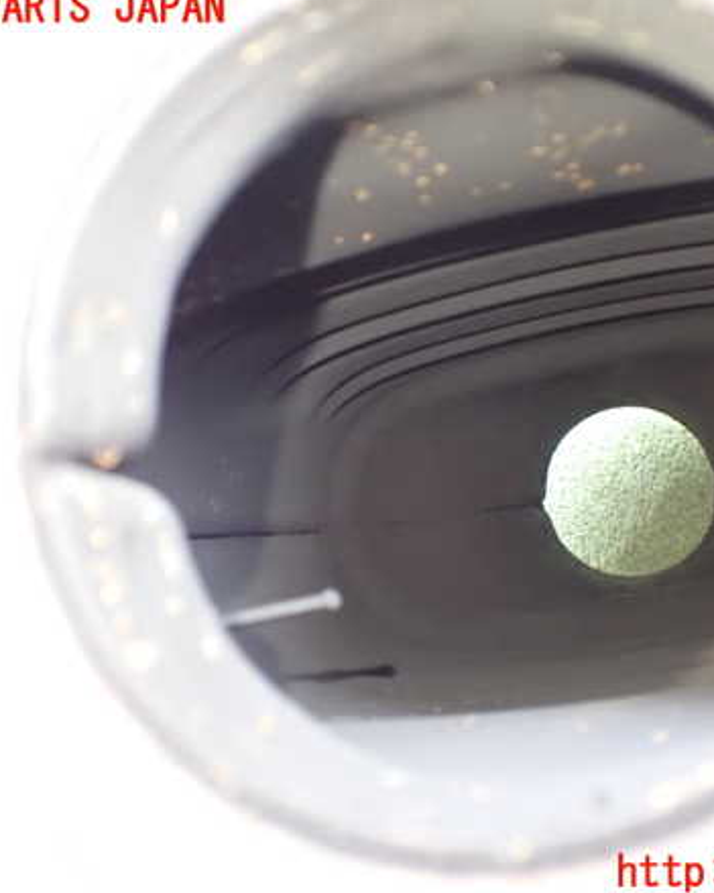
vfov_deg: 45.8
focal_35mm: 40
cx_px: 466
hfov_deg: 37.0
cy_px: 441
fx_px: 1057
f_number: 2.3
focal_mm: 5.4
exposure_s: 1/30
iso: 1600
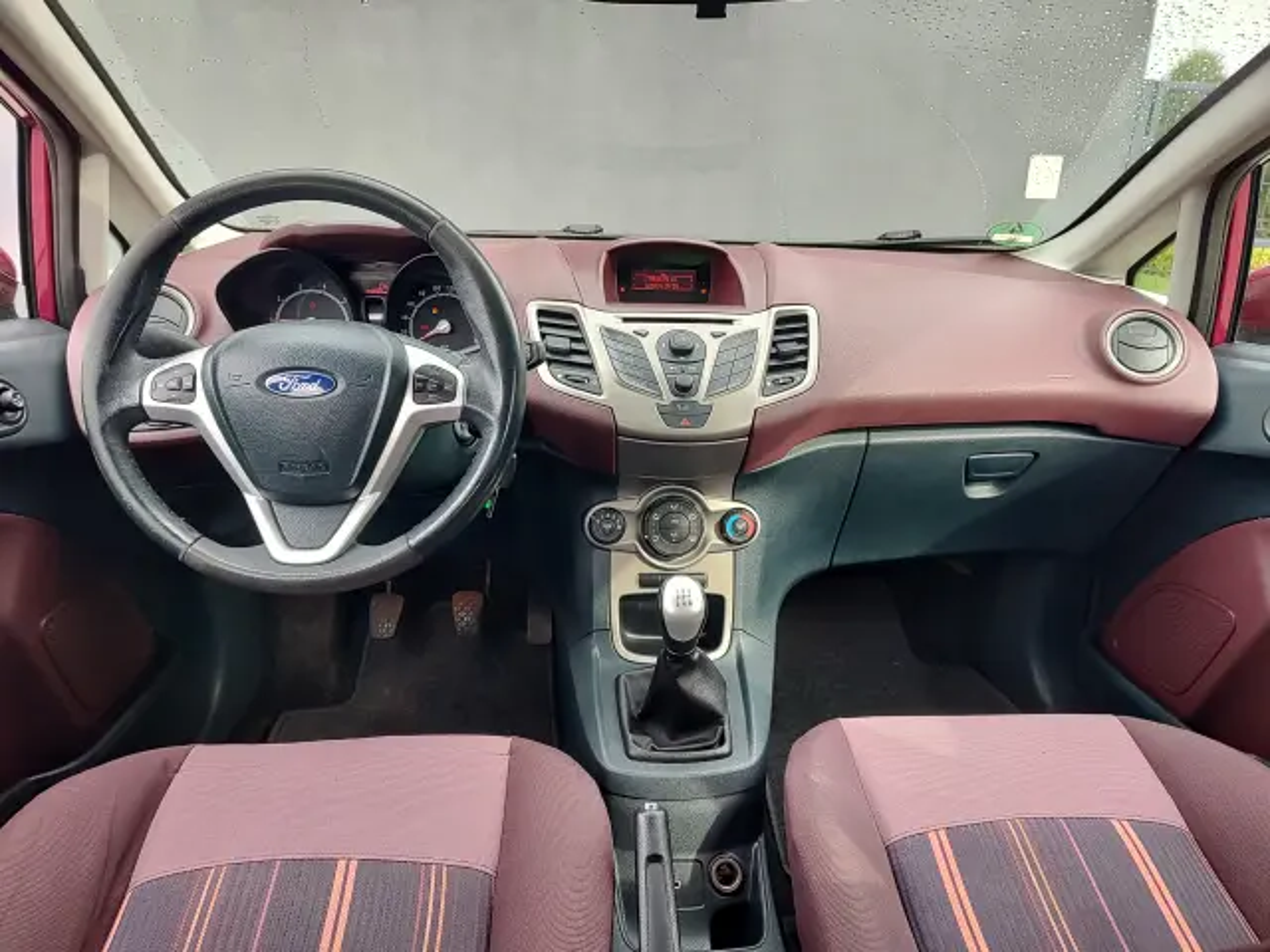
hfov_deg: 73.9
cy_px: 476
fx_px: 844
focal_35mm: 23
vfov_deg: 58.9
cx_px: 635
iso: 100
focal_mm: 5.56
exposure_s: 1/159
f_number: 1.8
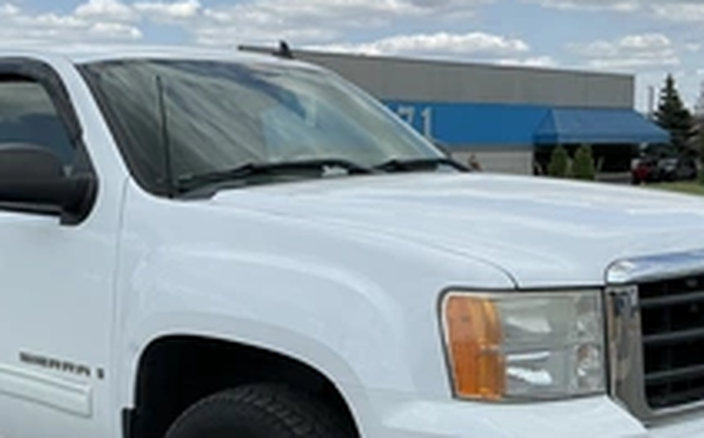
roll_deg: +0.9
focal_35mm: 56
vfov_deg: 23.0
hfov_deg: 36.1
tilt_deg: -4.0
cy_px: 289
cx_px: 262
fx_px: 1073
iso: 25
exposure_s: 1/2058
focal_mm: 3
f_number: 1.8
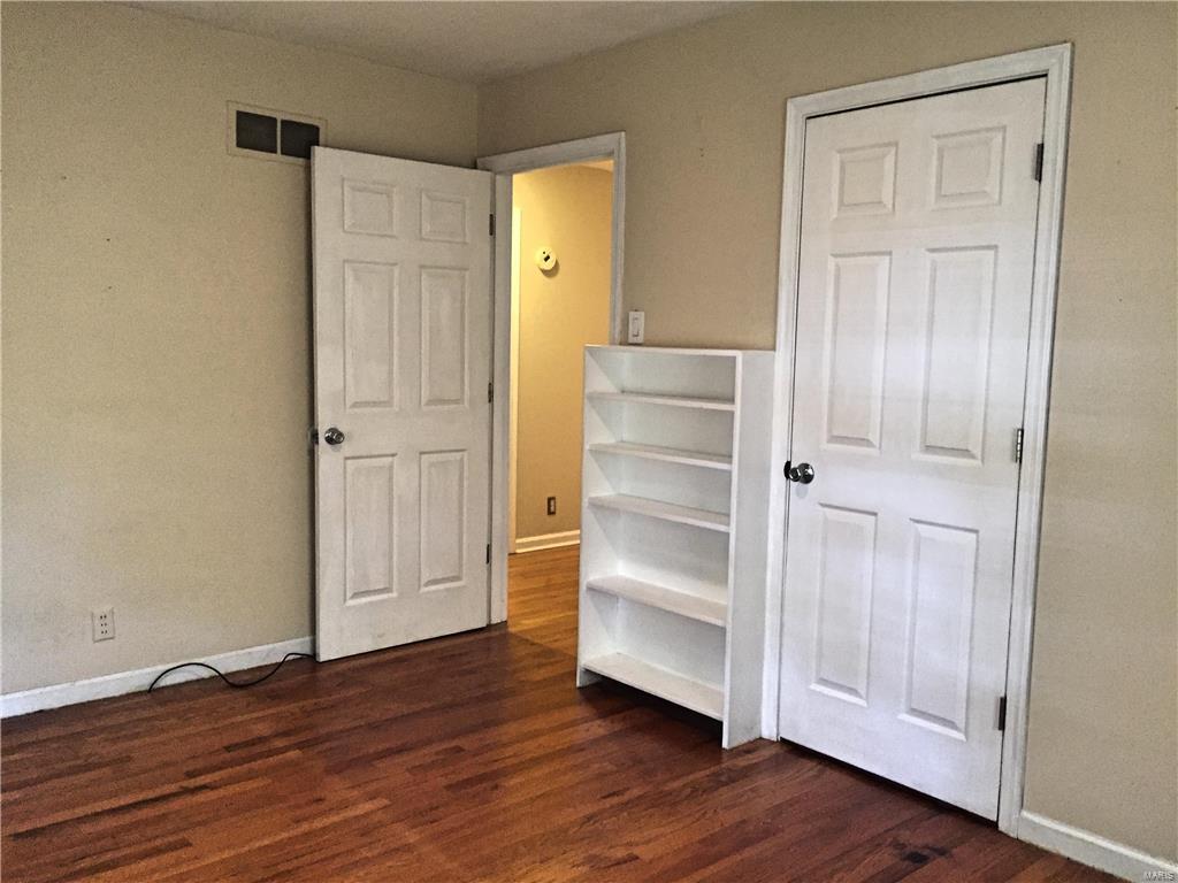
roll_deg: -1.3
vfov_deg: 48.2
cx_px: 589
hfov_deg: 61.7
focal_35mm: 29
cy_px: 442
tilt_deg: -4.8
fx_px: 987
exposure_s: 1/17
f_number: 2.2
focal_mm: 4.15
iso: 250
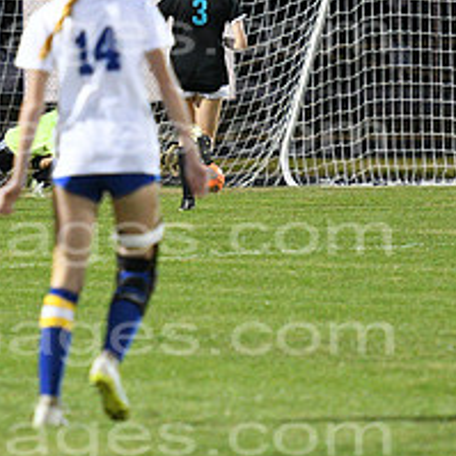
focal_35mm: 576
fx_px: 8588
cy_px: 88
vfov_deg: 3.0
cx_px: -126
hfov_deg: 3.0
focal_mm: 155
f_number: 2.8
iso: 7200
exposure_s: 1/800
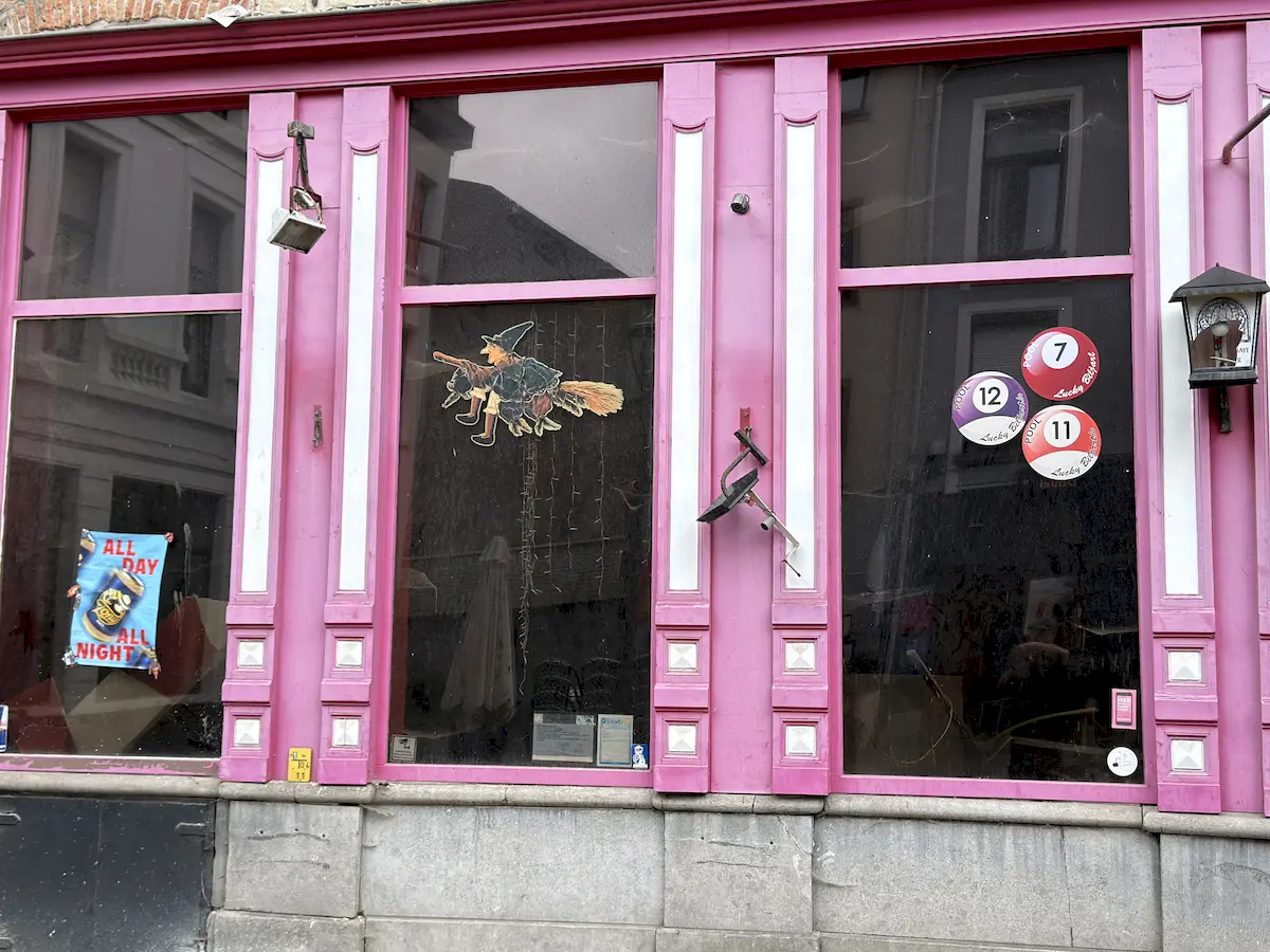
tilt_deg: +6.6
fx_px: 1688
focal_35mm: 46
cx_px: 635
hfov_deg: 41.2
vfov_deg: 31.5
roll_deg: -0.8
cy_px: 476
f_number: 1.78
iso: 64
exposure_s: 1/528
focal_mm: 6.76
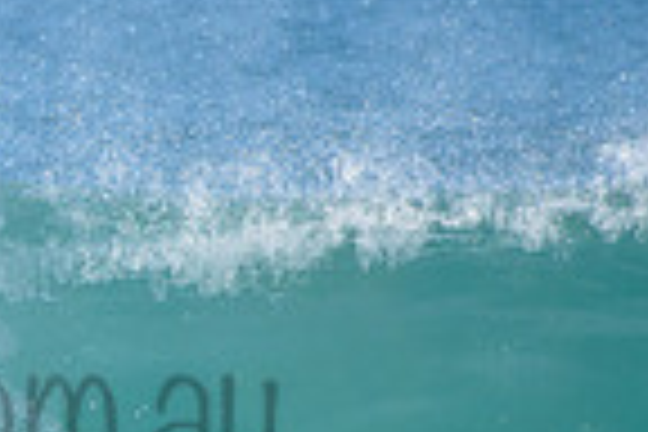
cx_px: -198
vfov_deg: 0.7
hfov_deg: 1.0
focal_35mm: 2019
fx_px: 36339
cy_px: 358
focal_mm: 500
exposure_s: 1/2500
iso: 320
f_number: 5.6
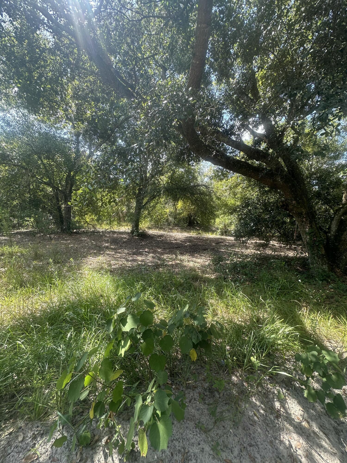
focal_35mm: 14
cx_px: 174
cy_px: 232
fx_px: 187
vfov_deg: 102.1
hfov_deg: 85.7
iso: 40
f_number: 2.2
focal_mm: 2.22
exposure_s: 1/227
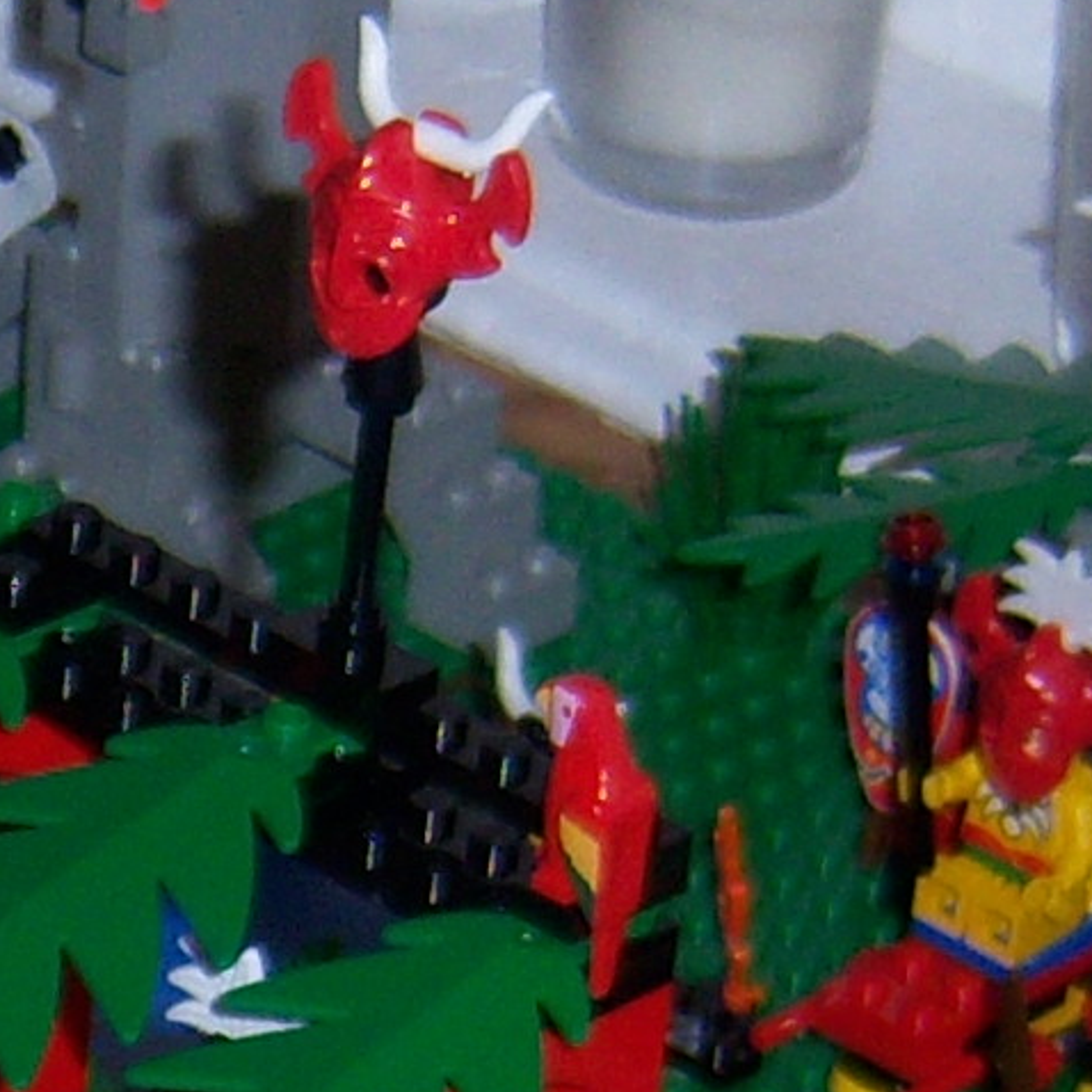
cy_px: 1540
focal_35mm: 243
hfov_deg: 7.1
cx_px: -555
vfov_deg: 7.1
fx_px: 8673
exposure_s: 1/60
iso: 80
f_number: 2.8
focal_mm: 7.5
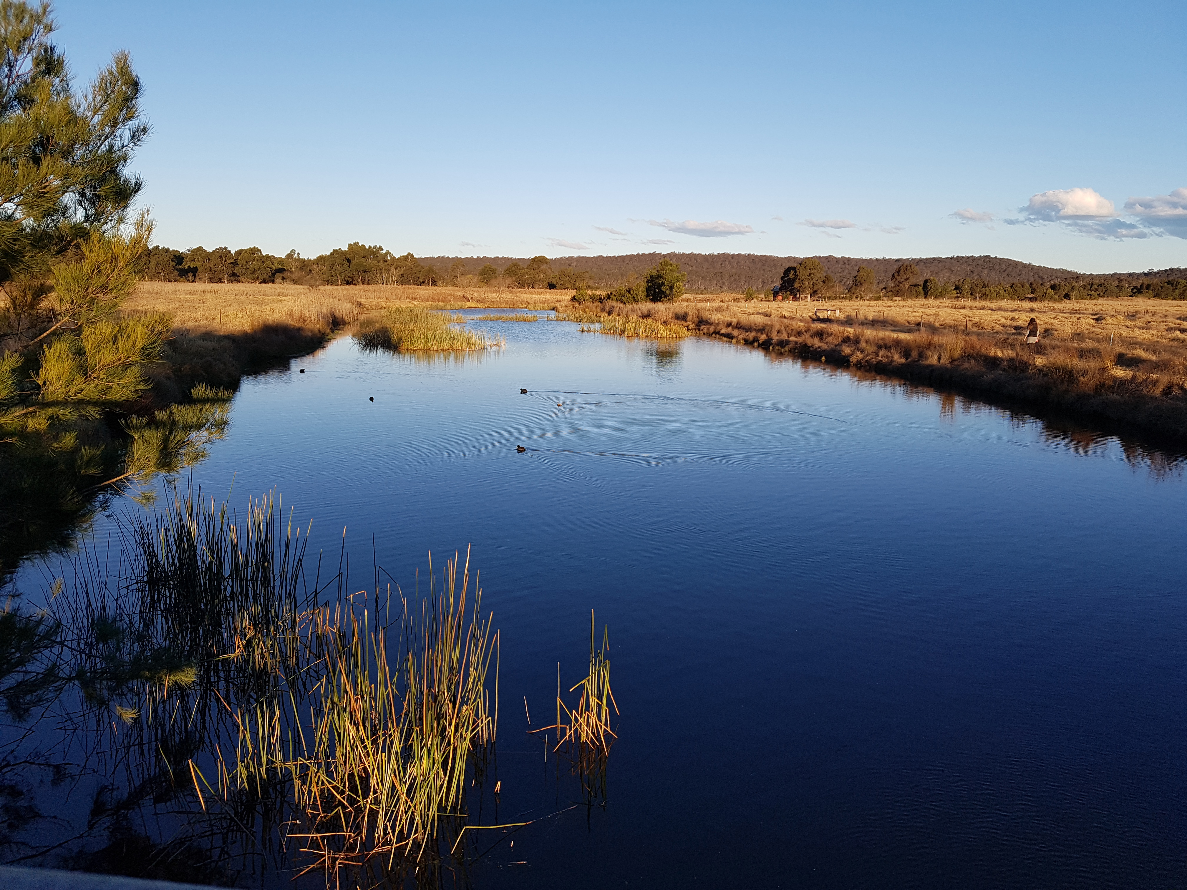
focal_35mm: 26
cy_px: 445
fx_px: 892
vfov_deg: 53.1
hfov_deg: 67.3
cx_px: 594
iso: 50
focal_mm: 4.2
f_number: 1.7
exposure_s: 1/1276
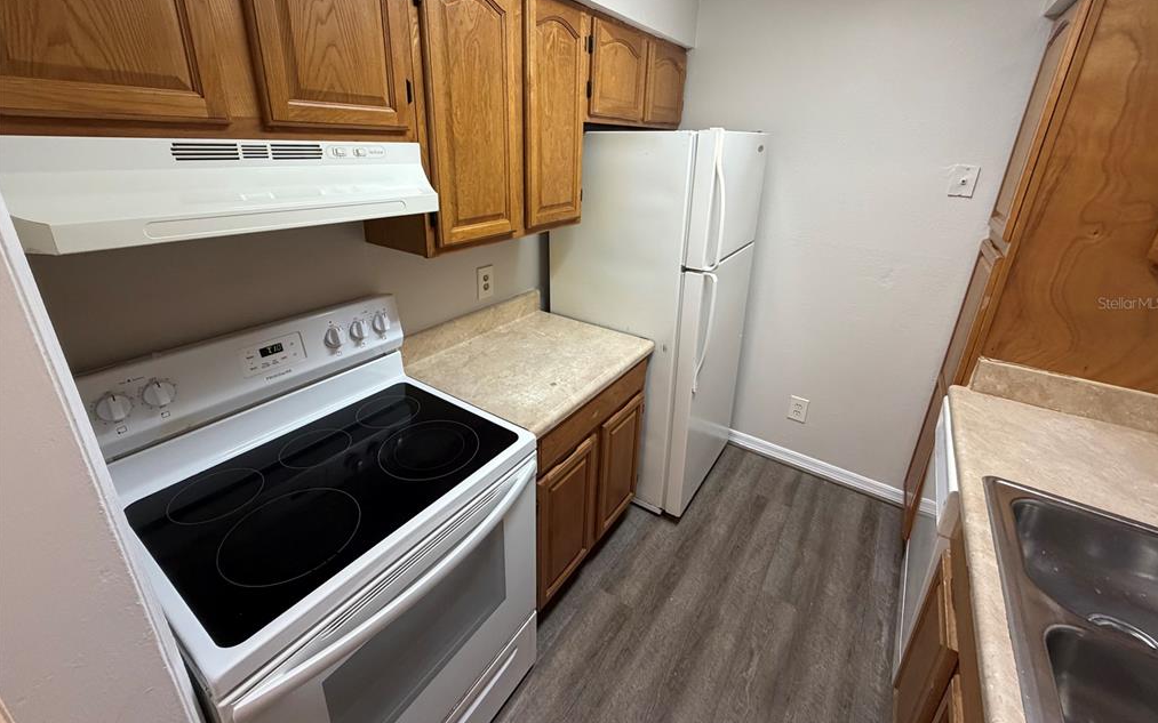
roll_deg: -1.9
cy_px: 303
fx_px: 473
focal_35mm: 15
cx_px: 582
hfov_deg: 101.5
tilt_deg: -19.6
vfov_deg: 74.2
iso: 320
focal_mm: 2.22
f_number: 2.2
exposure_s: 1/120
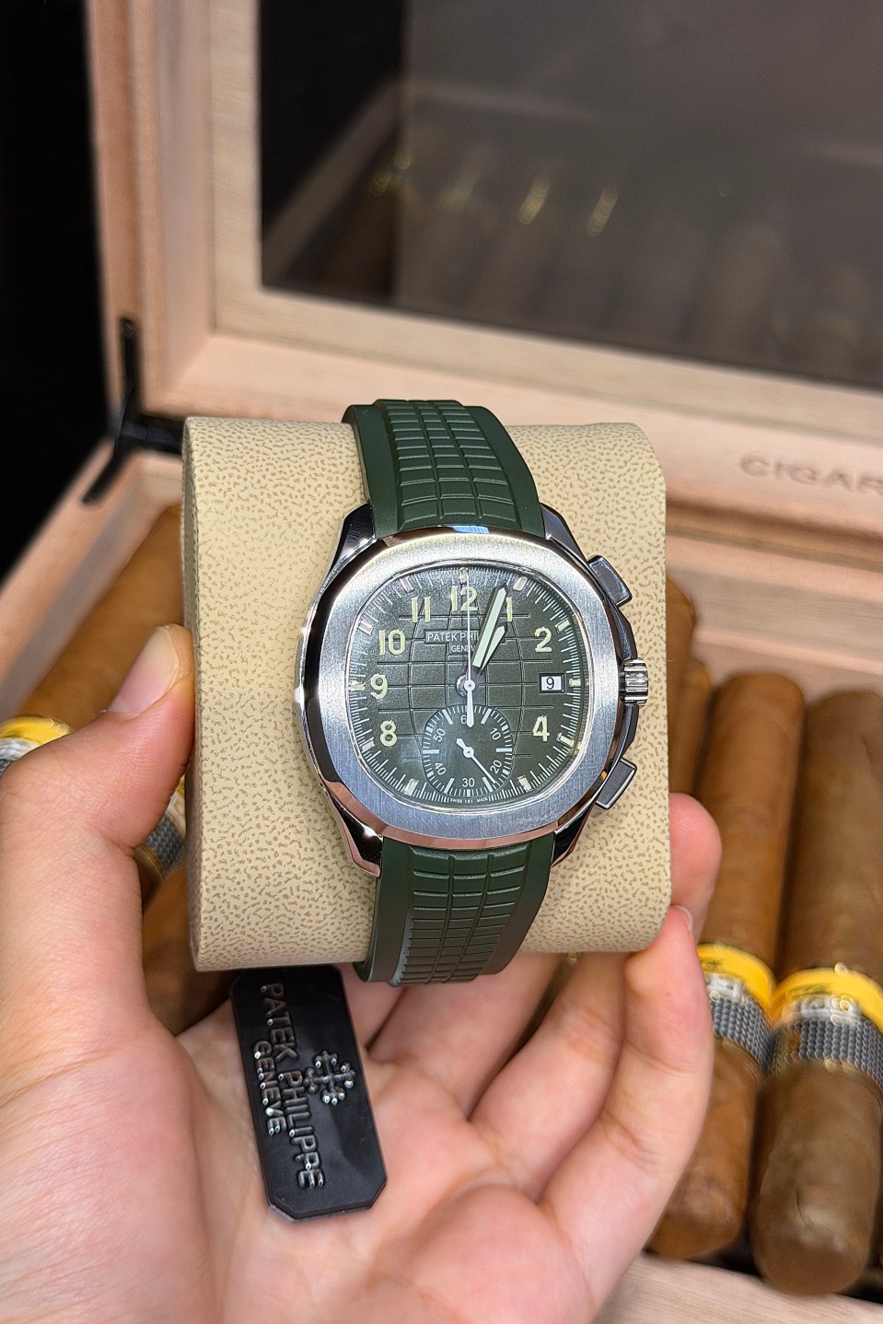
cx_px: 468
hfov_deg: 27.0
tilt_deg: -40.0
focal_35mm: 50
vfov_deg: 39.6
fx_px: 1839
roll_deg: -5.0
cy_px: 662
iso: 100
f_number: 1.78
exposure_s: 1/100
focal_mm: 6.76
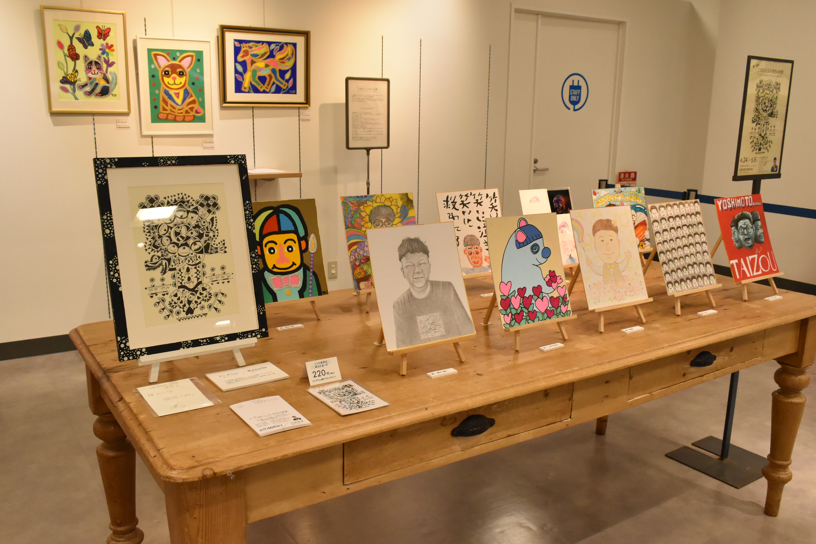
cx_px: 408
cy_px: 279
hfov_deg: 60.3
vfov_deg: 42.3
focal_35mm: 31
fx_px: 703
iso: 3200
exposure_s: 1/400
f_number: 8
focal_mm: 20
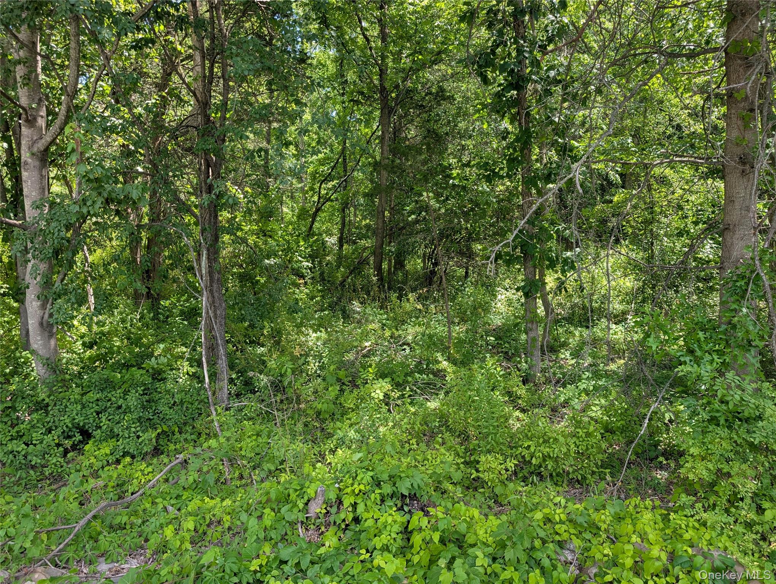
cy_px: 292
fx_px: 539
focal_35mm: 24
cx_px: 388
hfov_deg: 71.5
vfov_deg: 56.9
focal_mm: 6.9
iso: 19
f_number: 1.68
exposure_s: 1/115
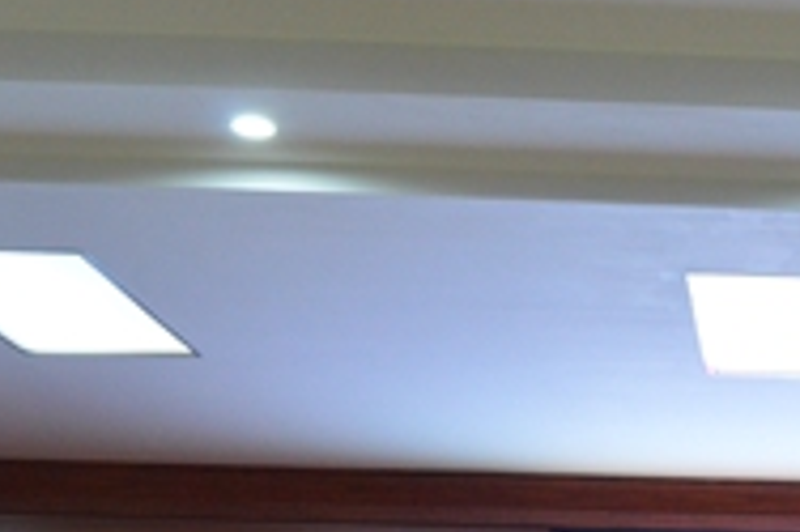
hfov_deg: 21.5
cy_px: 432
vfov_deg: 15.7
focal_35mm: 86
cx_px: 1021
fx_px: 1909
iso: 1600
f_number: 7.1
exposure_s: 1/60
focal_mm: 18
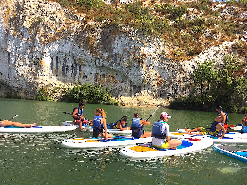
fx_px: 207
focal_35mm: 29
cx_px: 124
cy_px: 92
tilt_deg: -0.4
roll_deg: -3.1
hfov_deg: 61.7
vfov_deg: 48.2
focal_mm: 4.15
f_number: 2.2
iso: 25
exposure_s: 1/1508
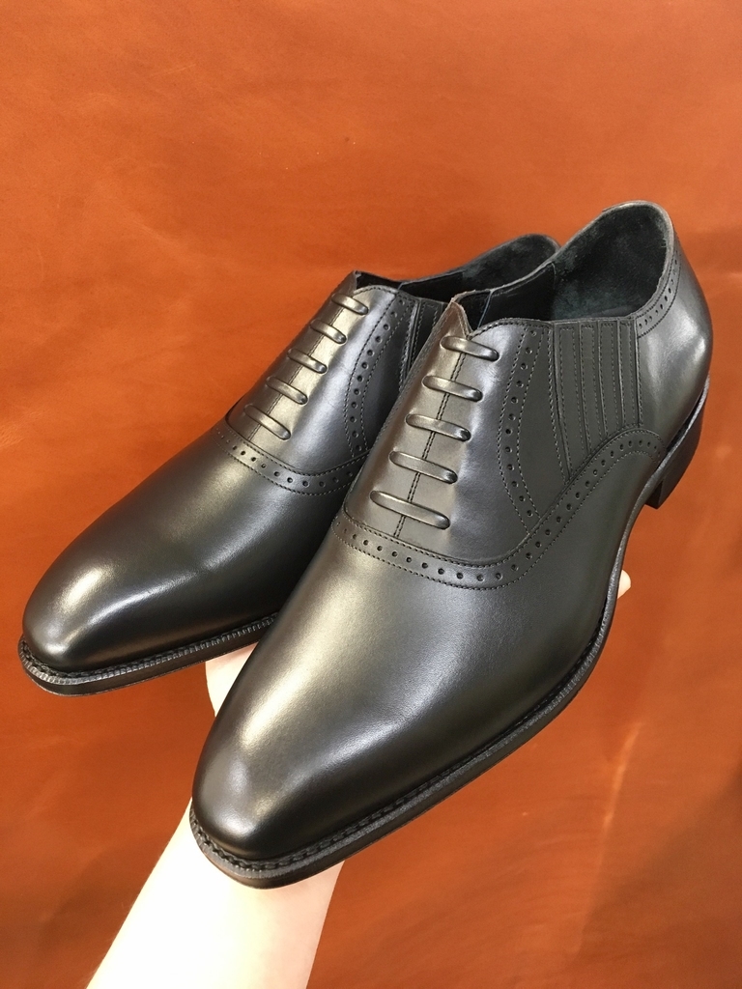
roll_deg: -2.0
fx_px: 829
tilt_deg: -26.0
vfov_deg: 61.7
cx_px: 371
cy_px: 494
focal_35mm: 29
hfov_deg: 48.2
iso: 160
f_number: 2.2
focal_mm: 4.15
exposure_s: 1/30
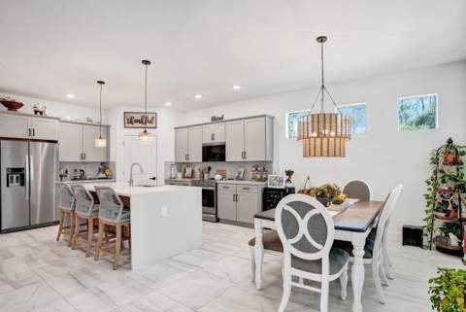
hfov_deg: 96.7
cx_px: 233
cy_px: 156
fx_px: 207
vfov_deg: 73.9
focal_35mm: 16
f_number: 7.1
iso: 1600
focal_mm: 16
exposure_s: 1/50
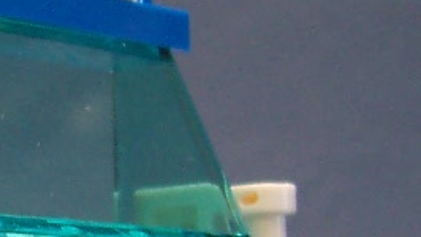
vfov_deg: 6.6
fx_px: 2033
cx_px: -301
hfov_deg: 11.1
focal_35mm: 182
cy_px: 267
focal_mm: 5.6
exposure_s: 1/45
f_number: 2.8
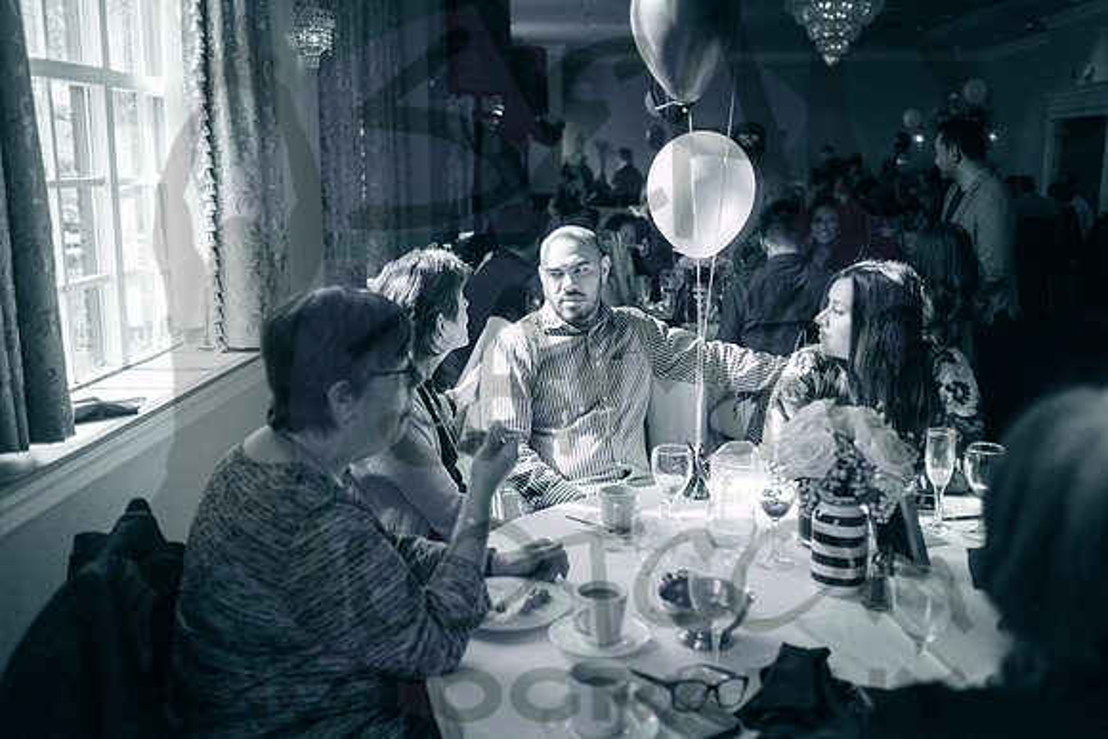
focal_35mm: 35
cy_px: 370
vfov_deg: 37.9
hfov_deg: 54.4
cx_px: 554
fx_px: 1077
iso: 4000
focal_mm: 35
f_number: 2.8
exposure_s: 1/4000
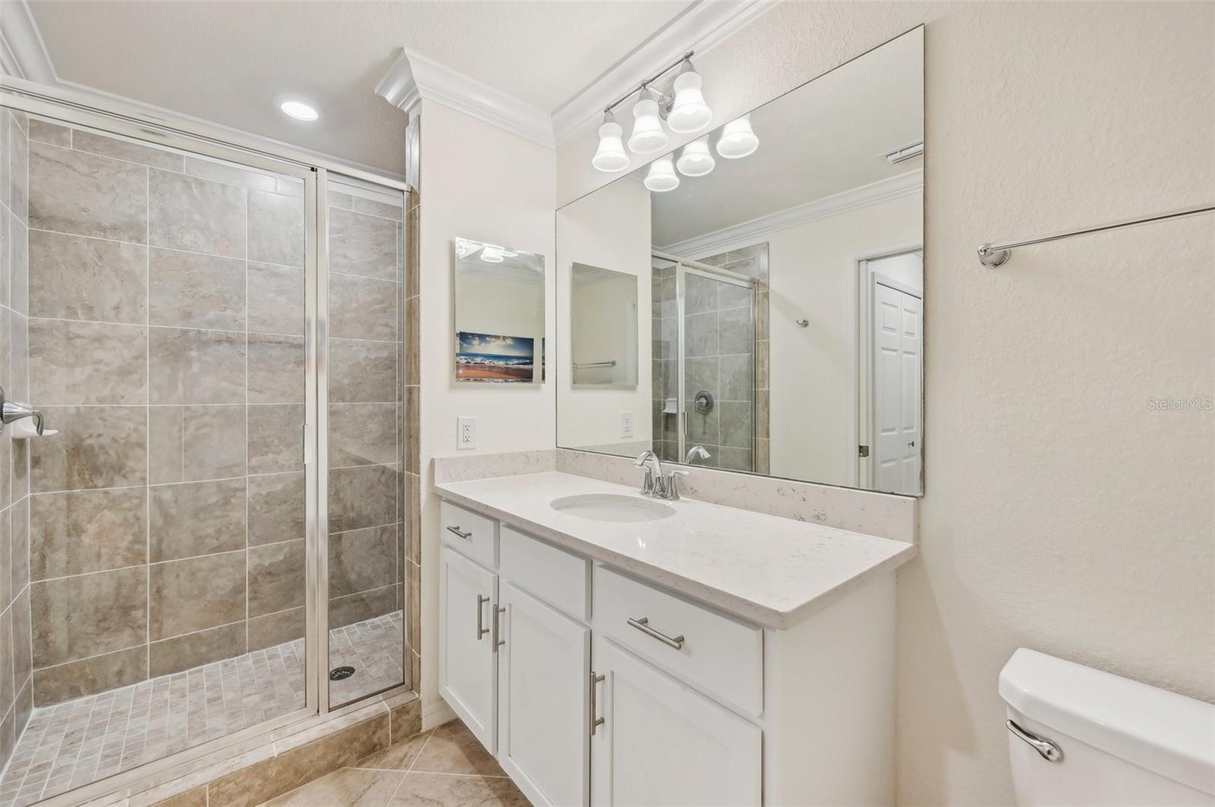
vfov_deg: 81.1
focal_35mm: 14
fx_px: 472
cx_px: 608
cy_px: 404
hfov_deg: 104.3
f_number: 8
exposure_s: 1/50
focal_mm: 14
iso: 400
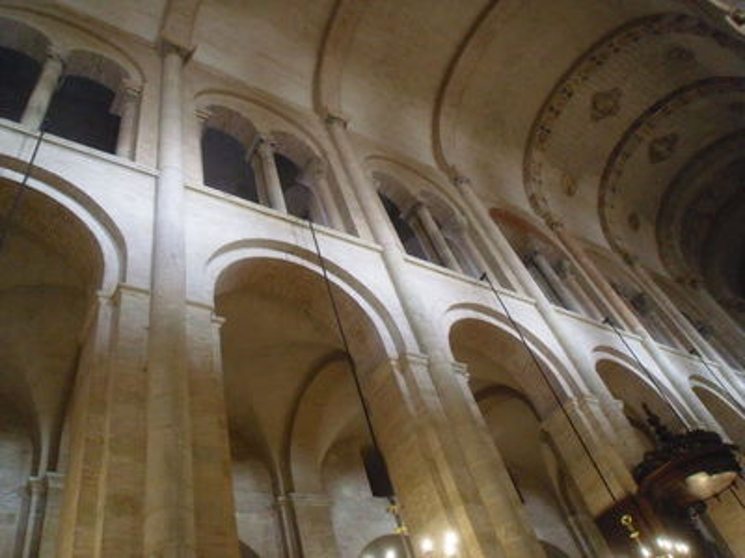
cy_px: 279
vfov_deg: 49.7
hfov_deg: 63.4
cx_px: 372
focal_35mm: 28
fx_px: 603
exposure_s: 1/30
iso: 400
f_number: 2.6
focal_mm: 4.65
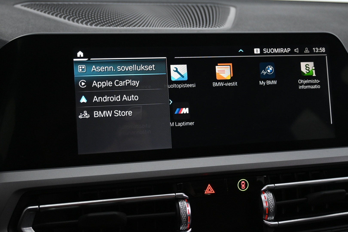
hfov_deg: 51.3
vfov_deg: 35.5
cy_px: 116
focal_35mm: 38
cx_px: 174
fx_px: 362
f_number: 4.2
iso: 1800
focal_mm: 25
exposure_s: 1/40
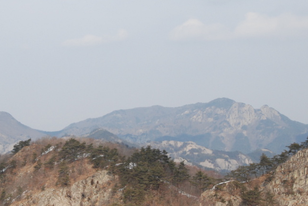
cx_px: 93
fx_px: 976
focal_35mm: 114
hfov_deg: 17.9
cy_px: 78
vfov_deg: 12.0
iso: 800
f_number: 14
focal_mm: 48
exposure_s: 1/800
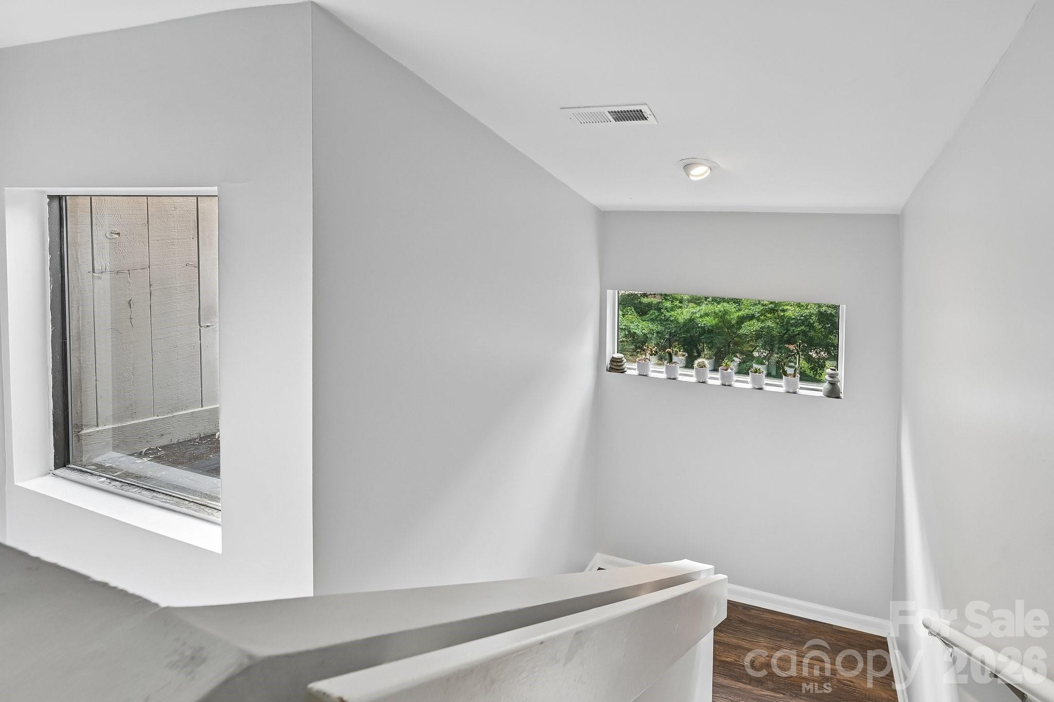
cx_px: 527
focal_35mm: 14
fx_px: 410
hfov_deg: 104.3
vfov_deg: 81.2
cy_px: 351
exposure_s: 1/15
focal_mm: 14
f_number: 8
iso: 200
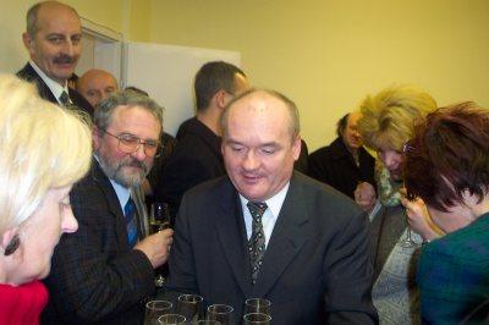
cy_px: 162
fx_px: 516
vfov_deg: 35.0
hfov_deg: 50.7
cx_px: 244
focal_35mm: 38
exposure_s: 1/30
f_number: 2.8
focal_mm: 8
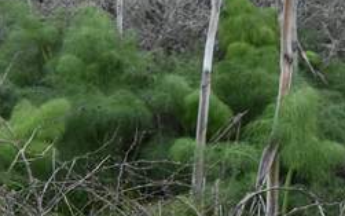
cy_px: 315
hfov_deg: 13.1
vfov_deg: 8.8
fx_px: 1373
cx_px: -255
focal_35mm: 146
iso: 200
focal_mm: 20
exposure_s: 1/250
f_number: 6.3
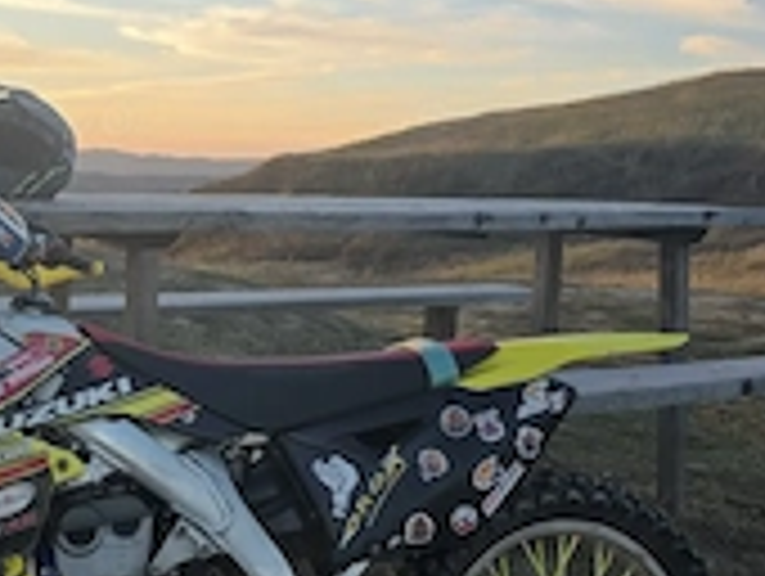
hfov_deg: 34.4
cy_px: 279
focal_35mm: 54
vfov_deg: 27.1
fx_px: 1195
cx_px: 148
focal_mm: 6.3
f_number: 1.7
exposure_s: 1/1336
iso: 80
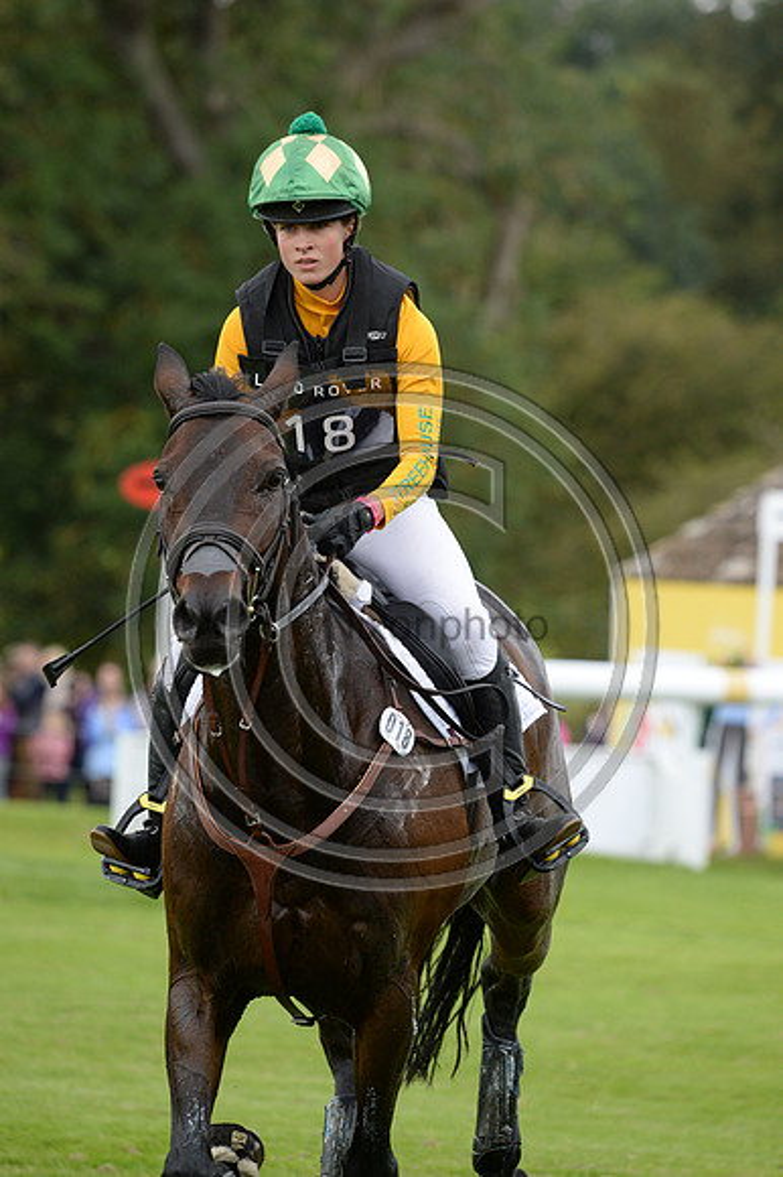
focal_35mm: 300
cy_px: 588
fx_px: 9798
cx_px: 392
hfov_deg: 4.6
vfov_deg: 6.9
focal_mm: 300
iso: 1600
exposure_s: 1/1000
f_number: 6.3
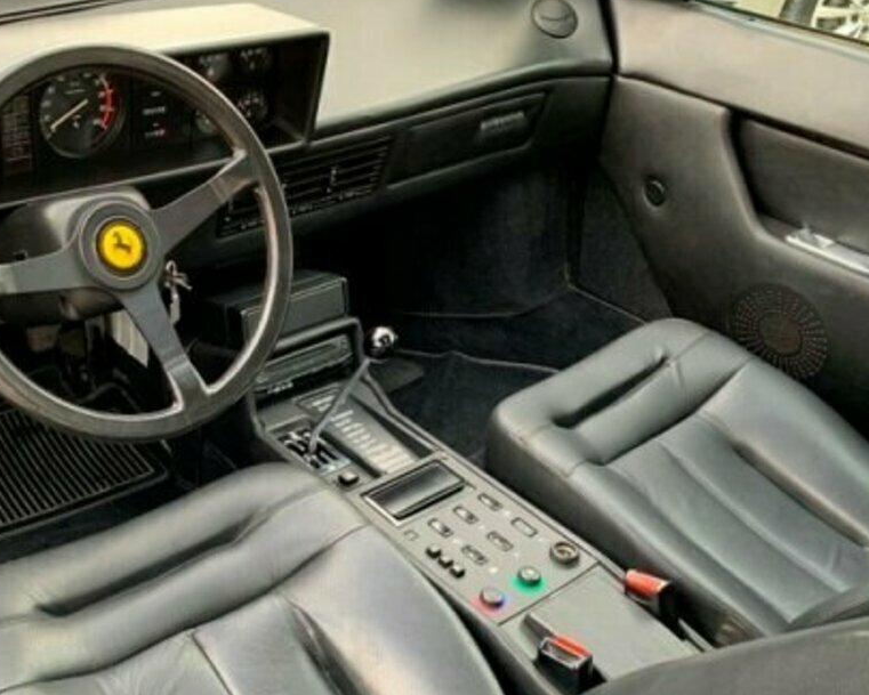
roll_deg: -3.3
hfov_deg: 45.1
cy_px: 406
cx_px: 284
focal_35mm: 40
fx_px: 1029
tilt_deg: -32.8
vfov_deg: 37.2
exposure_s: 1/60
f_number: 1.8
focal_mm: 4.25
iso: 100
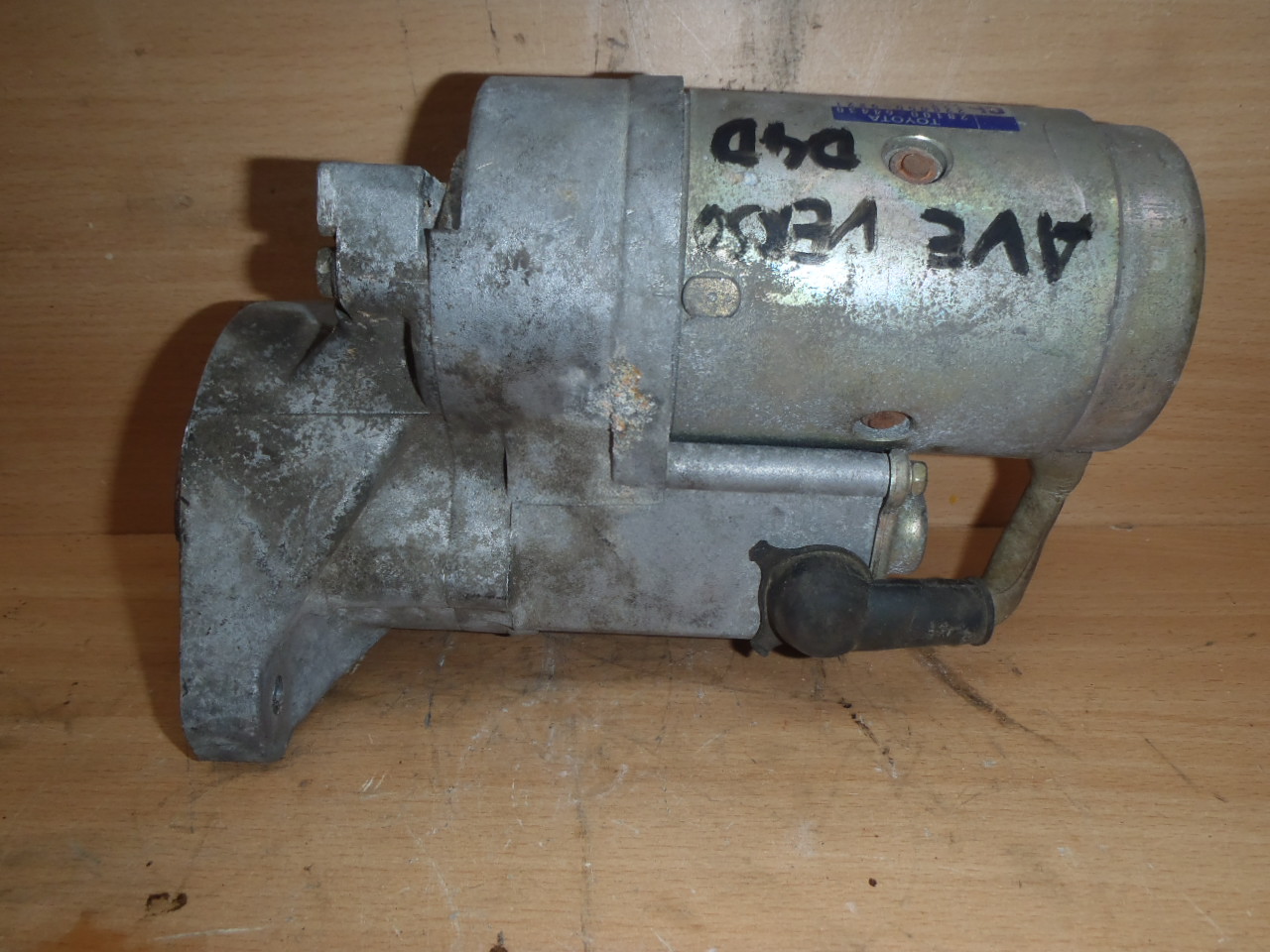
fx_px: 1027
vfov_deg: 49.7
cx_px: 635
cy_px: 476
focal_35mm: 28
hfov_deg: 63.4
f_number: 3.9
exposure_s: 1/30
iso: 100
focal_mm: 5
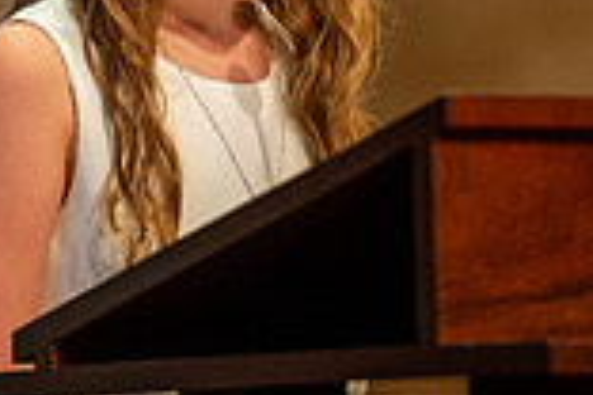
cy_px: -11
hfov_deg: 2.8
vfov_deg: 1.9
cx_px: 251
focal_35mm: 743
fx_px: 12238
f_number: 2.8
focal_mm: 200
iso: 1600
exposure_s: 1/125
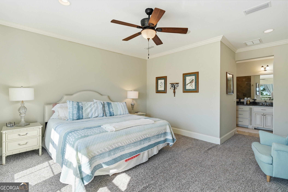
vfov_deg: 73.8
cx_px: 144
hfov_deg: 96.7
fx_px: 128
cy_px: 96
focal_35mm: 16
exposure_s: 1/320
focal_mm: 16
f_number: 8
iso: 320
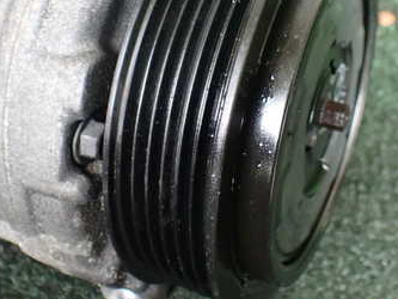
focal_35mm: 54
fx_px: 621
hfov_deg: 35.5
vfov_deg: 26.5
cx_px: 207
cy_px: 60
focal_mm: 5.4
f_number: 2.3
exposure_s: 1/30
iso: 800
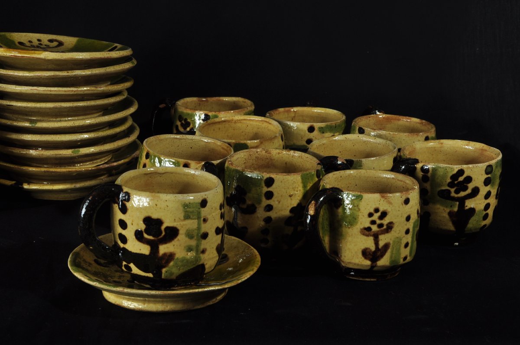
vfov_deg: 15.7
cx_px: 260
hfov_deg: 23.4
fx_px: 1255
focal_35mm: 87
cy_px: 172
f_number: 20
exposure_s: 1/200
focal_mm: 58
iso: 200
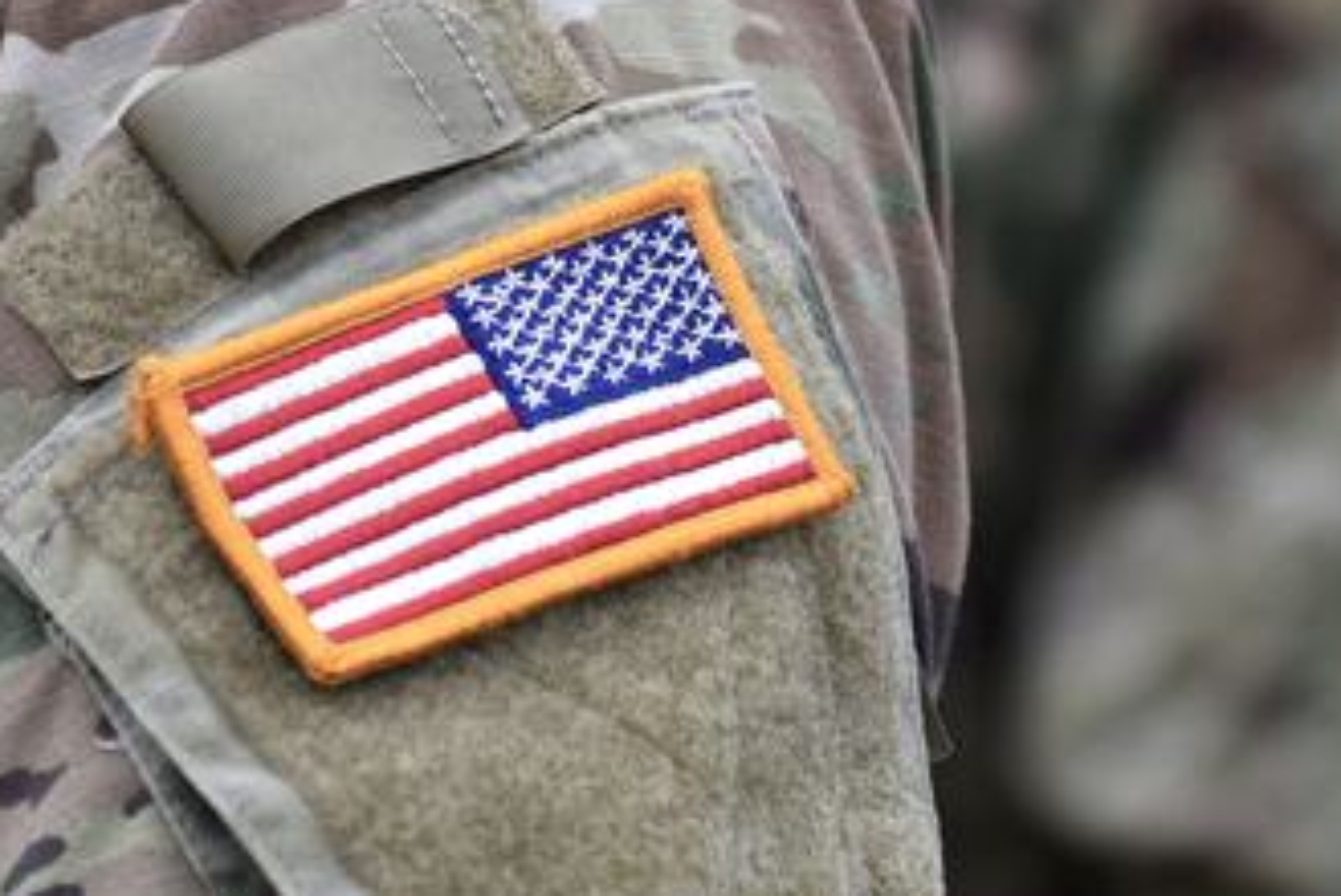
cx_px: 746
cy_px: 177
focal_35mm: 238
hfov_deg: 8.6
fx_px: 8873
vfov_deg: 5.8
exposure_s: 1/800
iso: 800
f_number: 4
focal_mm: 135
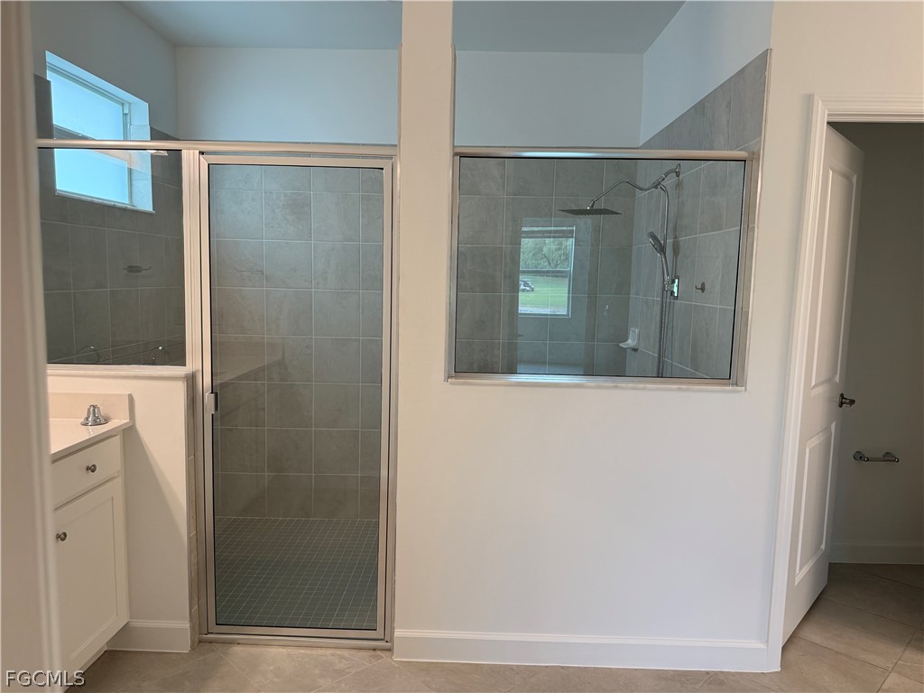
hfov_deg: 71.6
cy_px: 346
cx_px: 462
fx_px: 641
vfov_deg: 56.8
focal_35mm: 24
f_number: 1.78
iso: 125
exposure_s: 1/120
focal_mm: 6.76
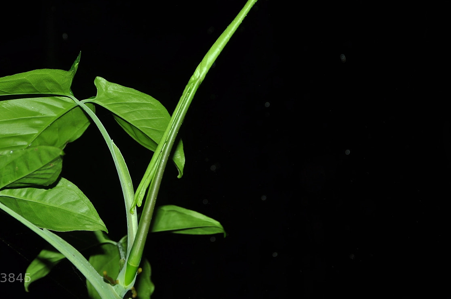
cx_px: 143
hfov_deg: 22.5
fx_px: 1126
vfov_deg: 15.1
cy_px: 96
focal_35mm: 90
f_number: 4.8
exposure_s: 1/200
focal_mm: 42
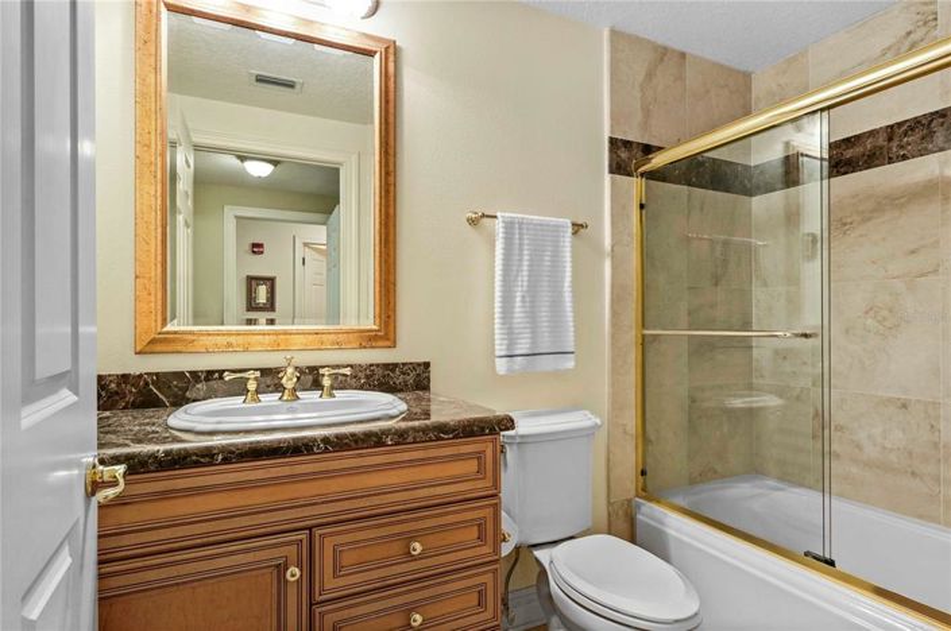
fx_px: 488
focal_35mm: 18
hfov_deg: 88.5
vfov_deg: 65.8
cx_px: 476
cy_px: 316
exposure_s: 1/2
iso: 400
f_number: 8
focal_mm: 18.5
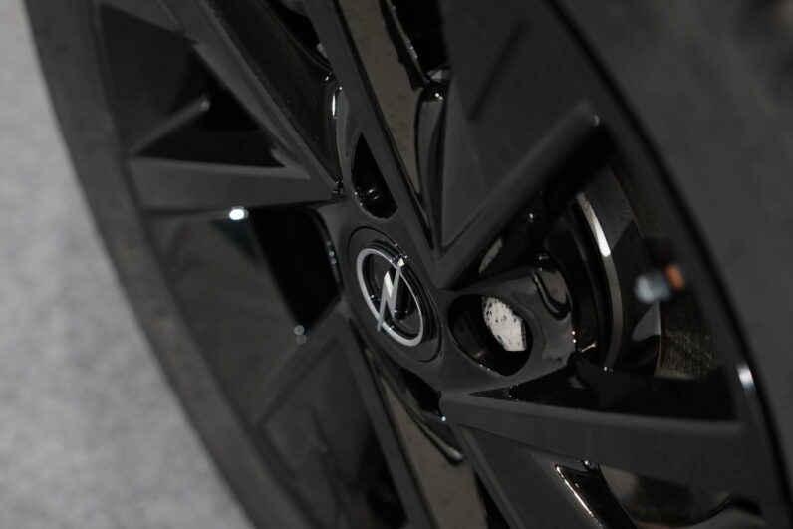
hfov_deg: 19.5
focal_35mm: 105
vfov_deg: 13.0
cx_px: 396
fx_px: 2313
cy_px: 264
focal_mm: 70
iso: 2000
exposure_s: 1/160
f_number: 2.8
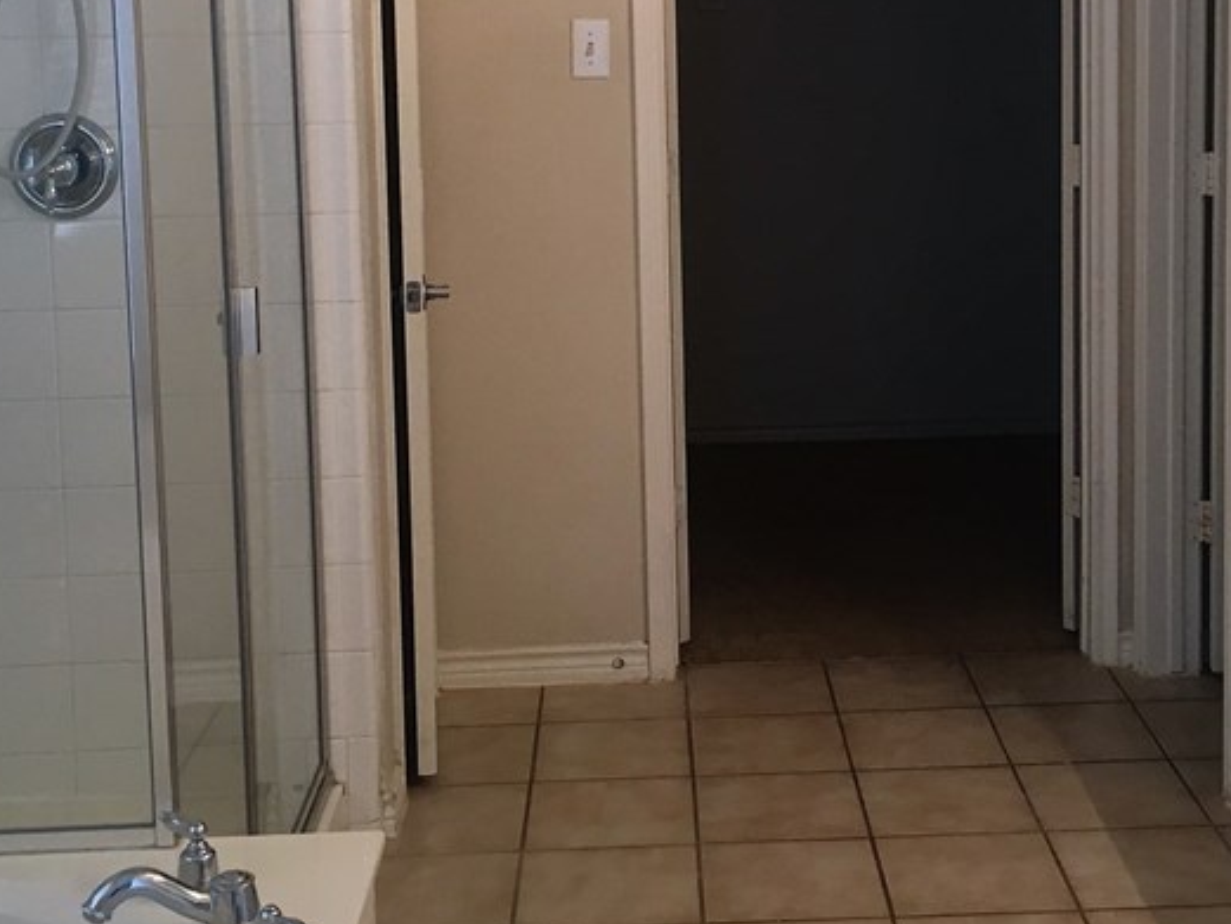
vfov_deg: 25.3
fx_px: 2027
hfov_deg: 33.6
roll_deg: +0.8
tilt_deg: -6.3
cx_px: 777
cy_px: 199
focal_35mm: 57
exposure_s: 1/30
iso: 80
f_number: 2.2
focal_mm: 4.15
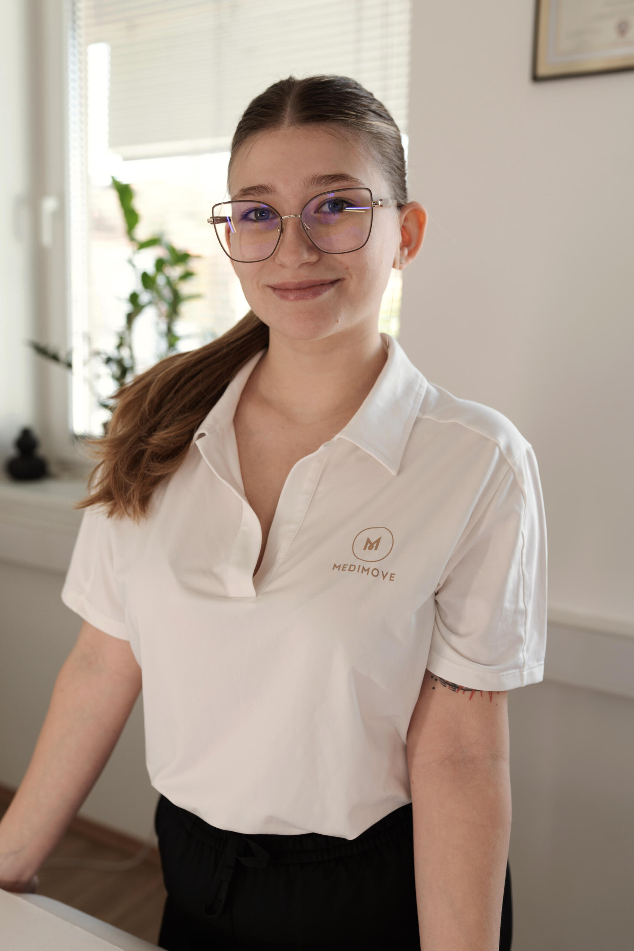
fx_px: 924
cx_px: 317
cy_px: 476
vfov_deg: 54.4
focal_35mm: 35
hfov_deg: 37.9
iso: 160
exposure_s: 1/80
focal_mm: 35
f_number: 3.2
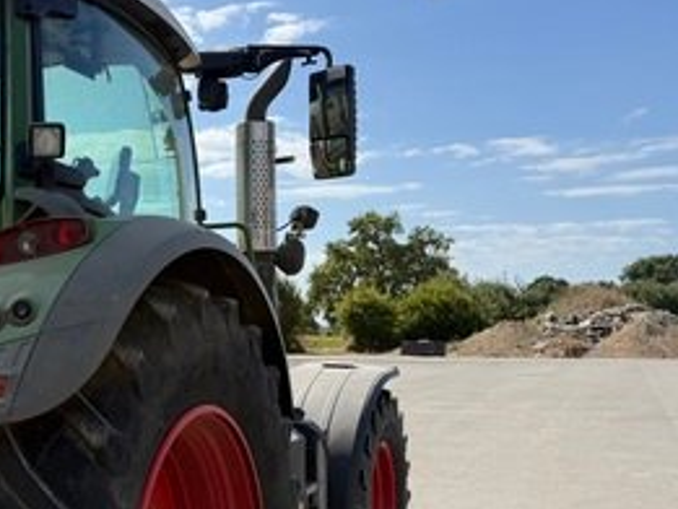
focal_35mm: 46
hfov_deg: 37.9
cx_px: 44
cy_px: 334
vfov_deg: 31.3
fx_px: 901
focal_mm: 6.76
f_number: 1.78
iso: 80
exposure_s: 1/5319
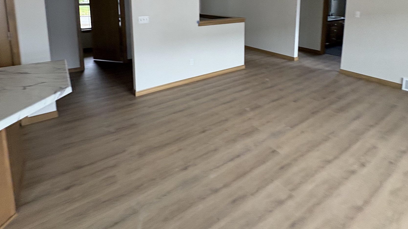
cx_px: 207
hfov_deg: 83.8
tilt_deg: -7.6
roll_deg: -1.7
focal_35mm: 21
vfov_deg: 48.4
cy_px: 26
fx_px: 227
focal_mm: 2.22
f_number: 2.2
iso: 200
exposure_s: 1/99
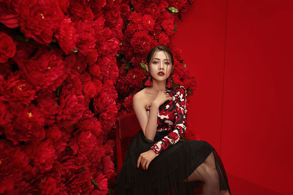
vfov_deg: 36.8
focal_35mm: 36
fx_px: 293
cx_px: 146
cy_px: 98
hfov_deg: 53.2
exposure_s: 1/200
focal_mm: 36
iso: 159
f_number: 6.3
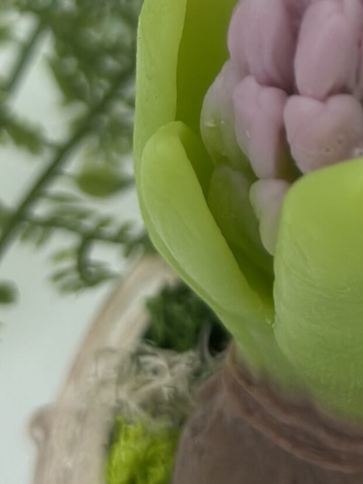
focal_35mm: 149
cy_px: -134
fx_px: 2083
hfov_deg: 9.8
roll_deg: +0.7
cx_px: 487
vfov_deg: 12.8
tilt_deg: -40.7
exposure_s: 1/3472
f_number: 1.78
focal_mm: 6.86
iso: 100
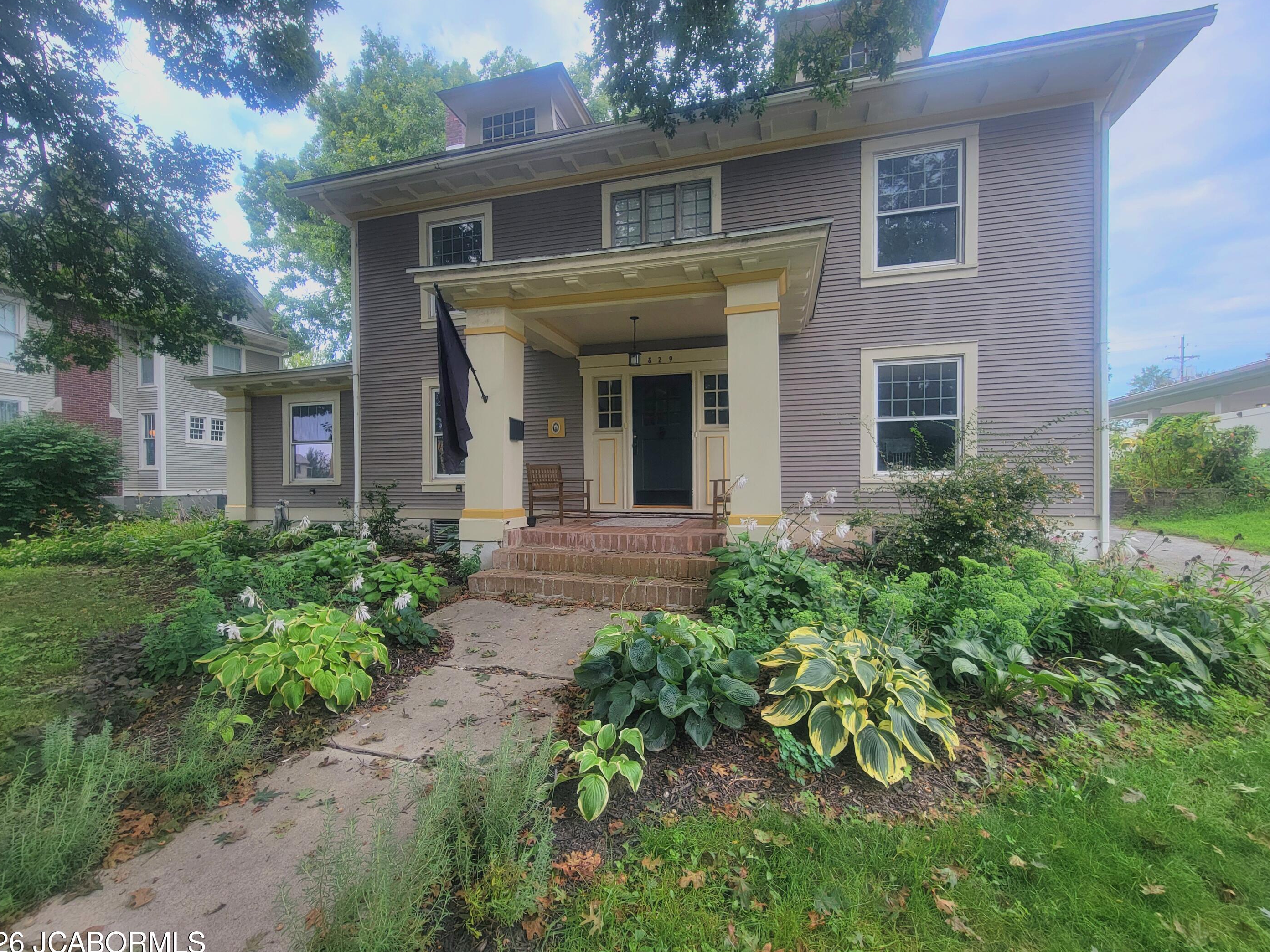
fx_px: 514
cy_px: 477
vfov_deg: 85.7
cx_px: 621
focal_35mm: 14
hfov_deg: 102.1
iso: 50
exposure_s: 1/476
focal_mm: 2.2
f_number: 2.2
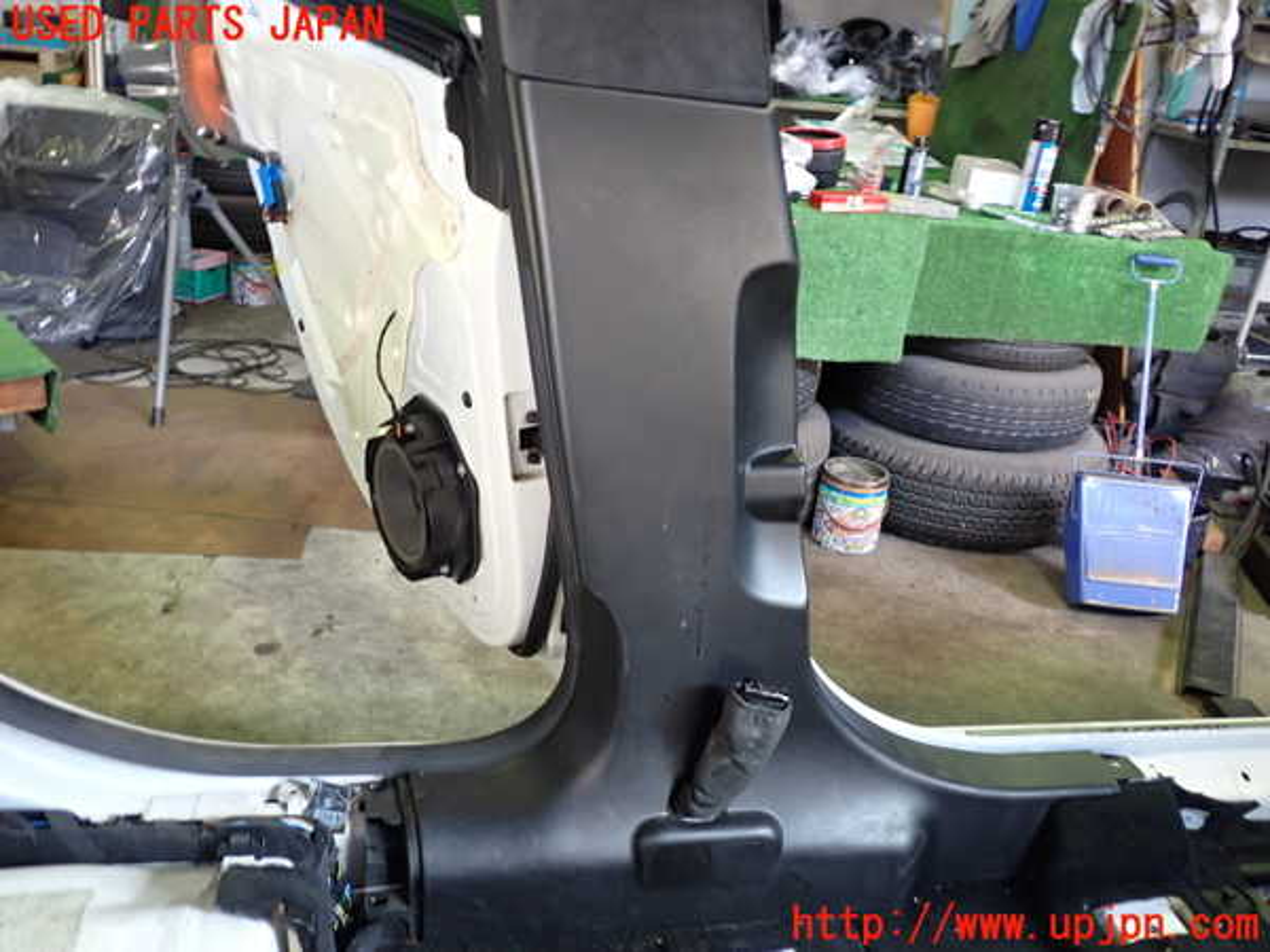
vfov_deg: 46.8
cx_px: 635
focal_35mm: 30
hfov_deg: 60.0
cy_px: 476
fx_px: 1101
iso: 200
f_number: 2.3
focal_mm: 5.4
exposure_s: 1/30
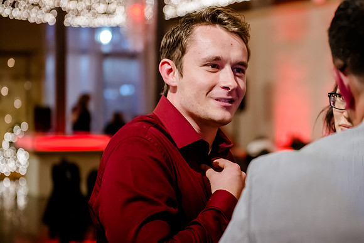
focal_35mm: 96
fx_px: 968
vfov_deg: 14.3
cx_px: 241
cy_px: 122
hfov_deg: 21.2
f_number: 2.8
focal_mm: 70
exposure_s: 1/100
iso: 5000
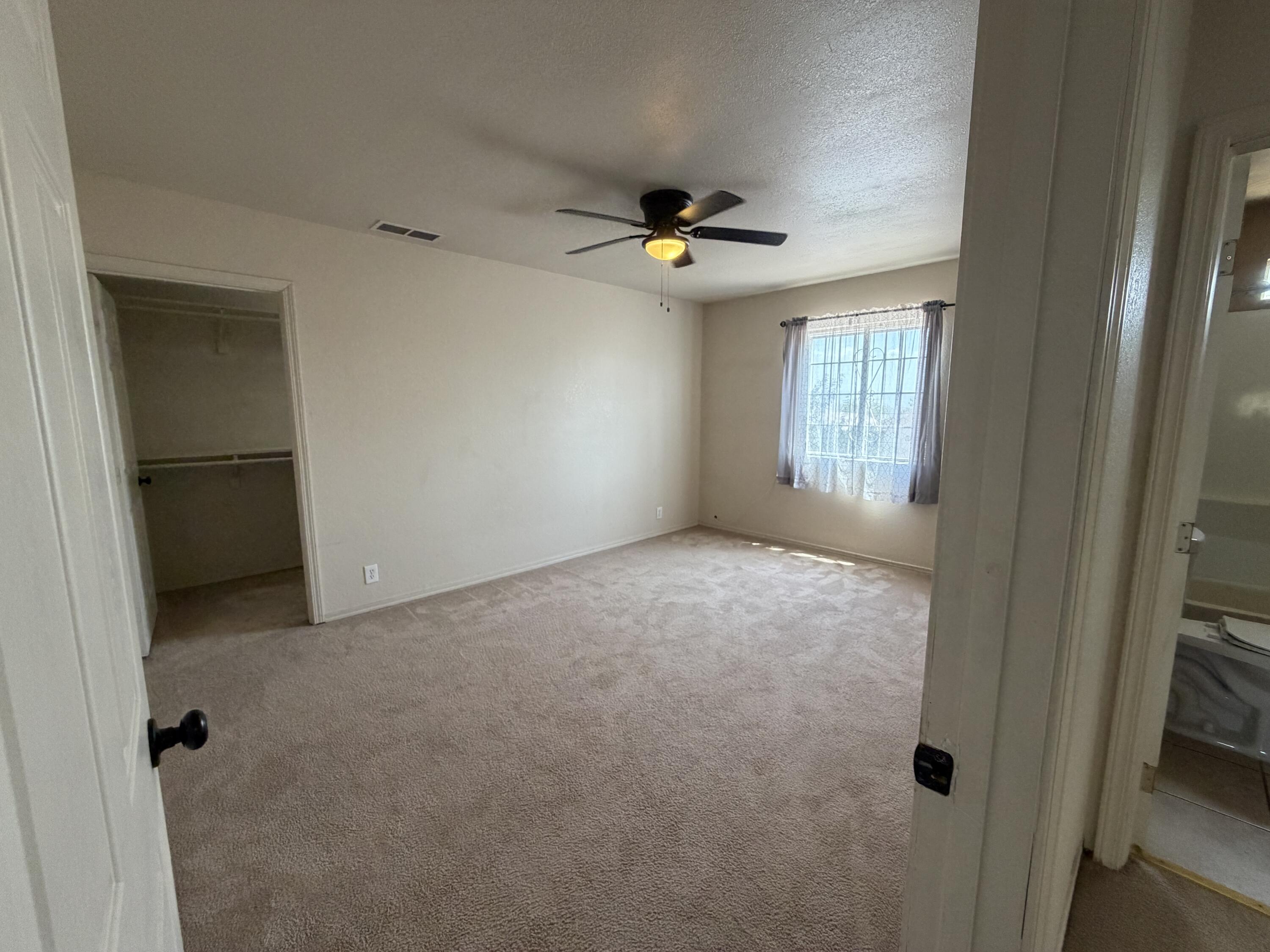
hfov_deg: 102.1
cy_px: 476
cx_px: 635
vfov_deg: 85.7
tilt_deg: -8.8
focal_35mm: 14
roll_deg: +1.1
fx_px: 514
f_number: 2.2
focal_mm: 2.22
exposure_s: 1/120
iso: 320
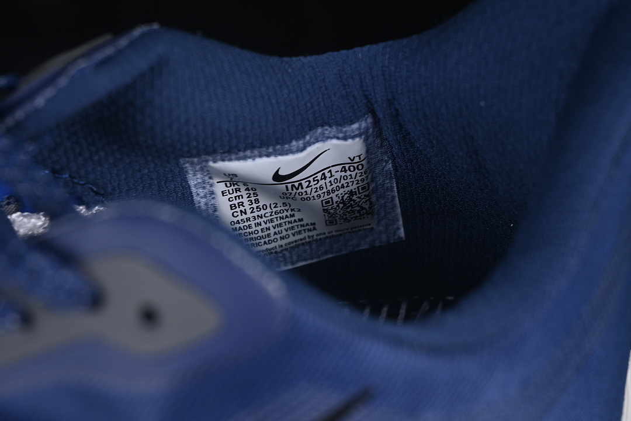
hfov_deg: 27.0
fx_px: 1314
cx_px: 316
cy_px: 210
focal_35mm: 75
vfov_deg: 18.2
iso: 160
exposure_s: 1/60
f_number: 6.3
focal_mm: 50
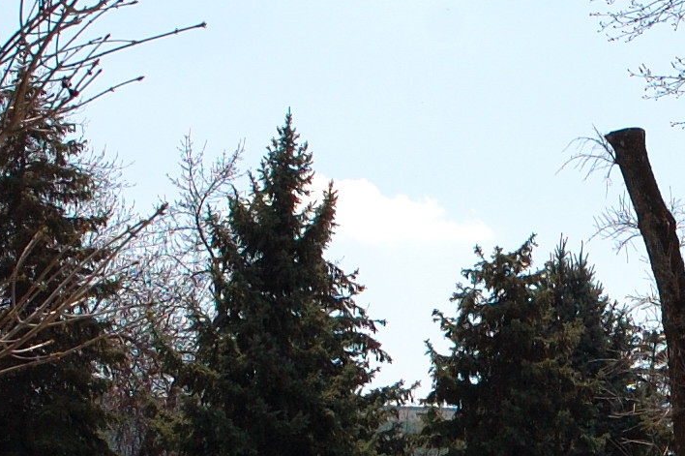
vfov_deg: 8.9
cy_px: 434
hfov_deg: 13.1
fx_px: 2909
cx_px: 793
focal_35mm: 153
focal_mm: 24
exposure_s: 1/800
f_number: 7.1
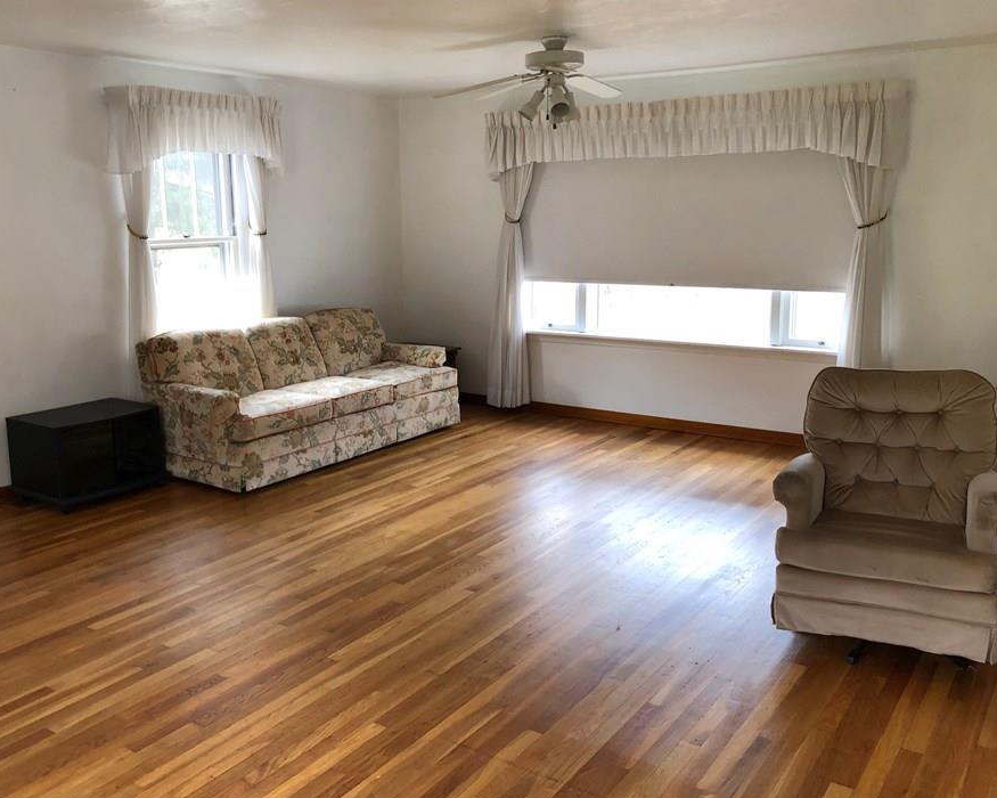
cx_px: 452
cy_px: 383
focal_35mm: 32
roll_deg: +0.3
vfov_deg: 45.8
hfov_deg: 55.6
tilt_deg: -11.5
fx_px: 944
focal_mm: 3.99
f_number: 1.8
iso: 64
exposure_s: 1/120
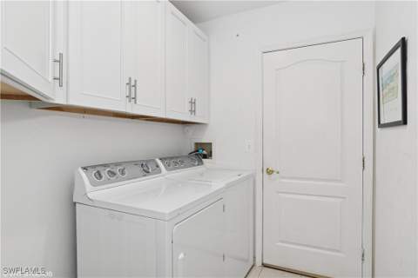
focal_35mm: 19
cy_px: 139
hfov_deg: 86.9
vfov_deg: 64.6
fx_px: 221
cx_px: 209
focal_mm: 13
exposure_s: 1/50
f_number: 8
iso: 400
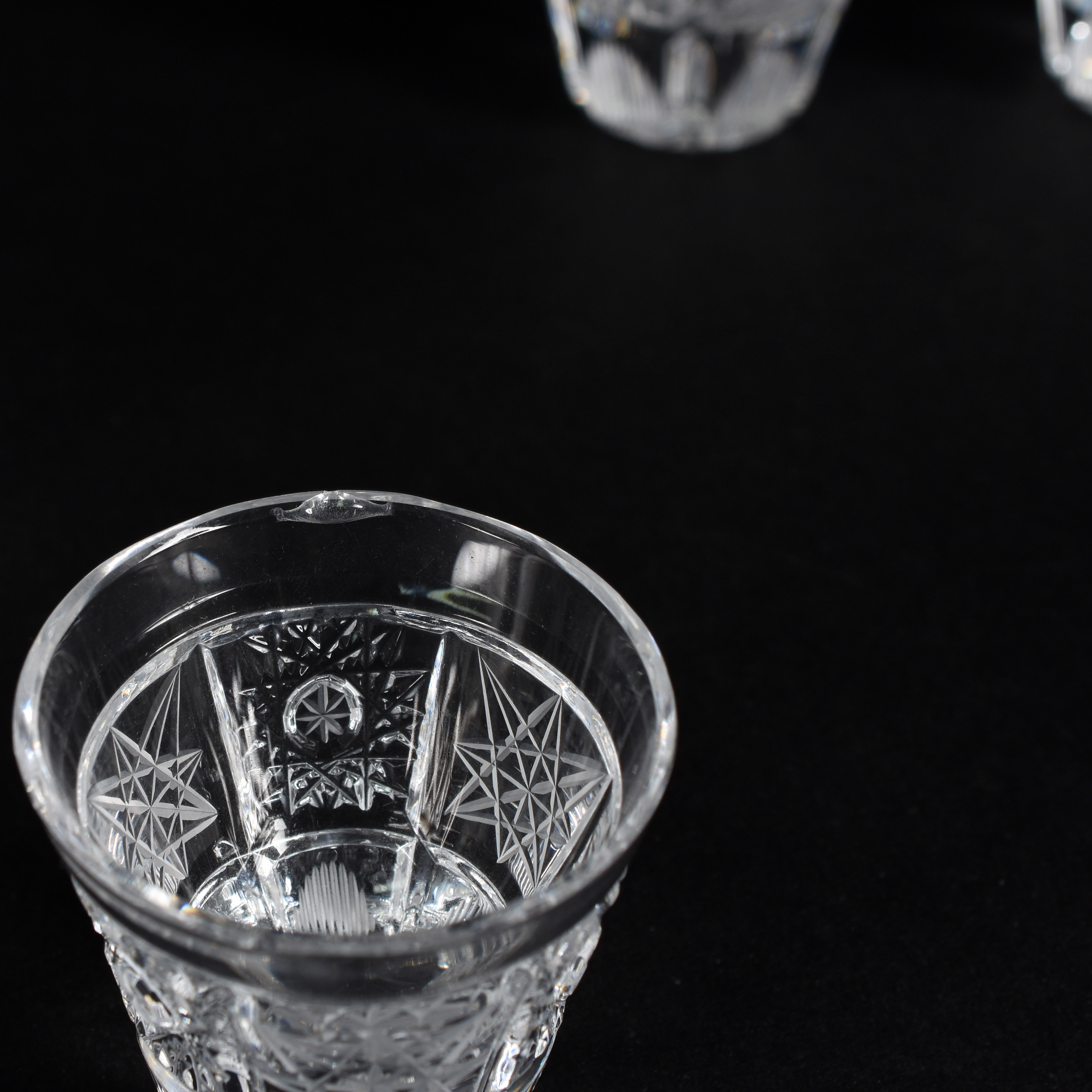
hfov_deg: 20.3
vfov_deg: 20.4
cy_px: 505
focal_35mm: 85
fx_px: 3034
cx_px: 340
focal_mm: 40
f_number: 9
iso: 200
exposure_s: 1/50
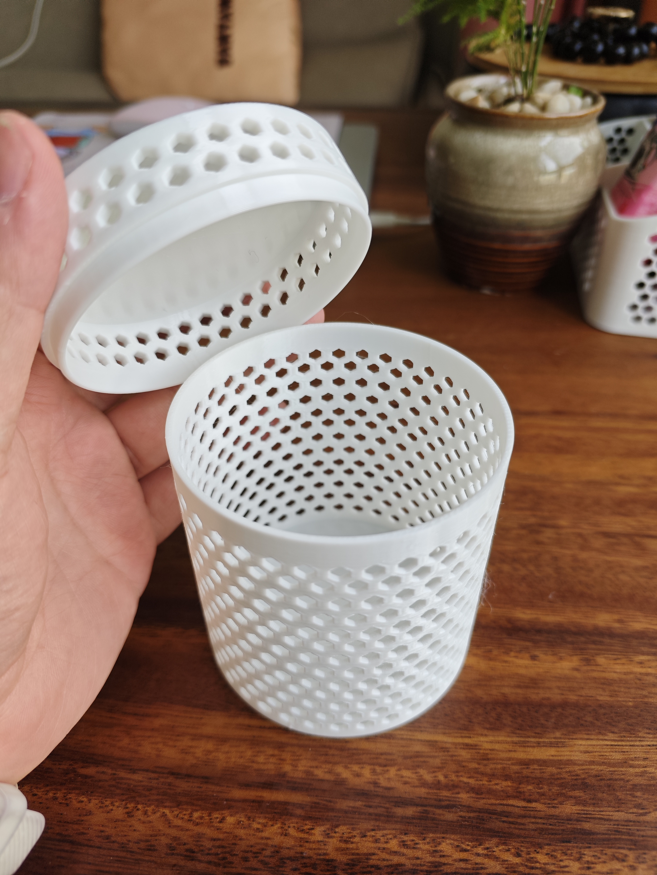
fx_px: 607
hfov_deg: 56.8
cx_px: 328
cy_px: 438
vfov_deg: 71.6
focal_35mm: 24
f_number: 1.6
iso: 50
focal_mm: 5.84
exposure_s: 1/122
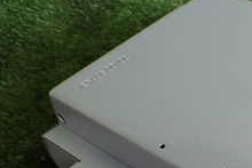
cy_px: 209
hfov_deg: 23.2
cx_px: 234
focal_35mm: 85
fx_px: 595
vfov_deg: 15.4
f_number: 2.3
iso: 200
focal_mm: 5.4
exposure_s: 1/125
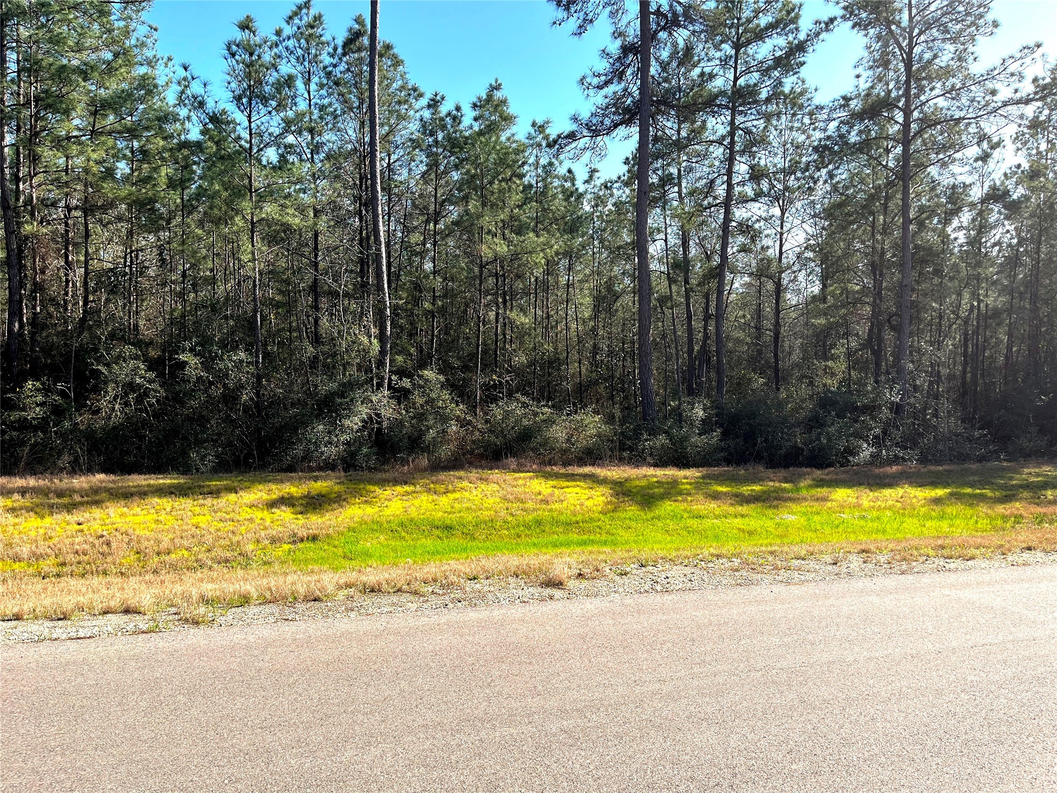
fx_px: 794
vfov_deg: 53.1
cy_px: 396
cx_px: 528
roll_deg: +0.4
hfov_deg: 67.3
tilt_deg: -2.9
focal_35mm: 26
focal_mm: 5.1
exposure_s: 1/1832
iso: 50
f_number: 1.6
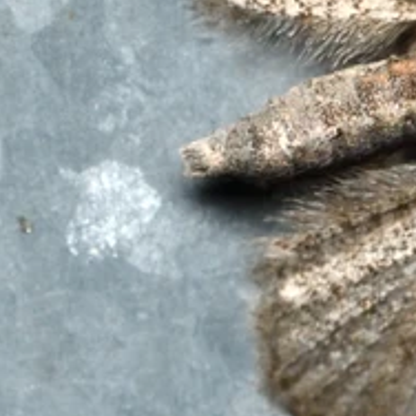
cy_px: 77
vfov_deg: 2.7
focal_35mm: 651
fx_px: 8851
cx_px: 434
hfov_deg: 2.7
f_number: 10
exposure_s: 1/250
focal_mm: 150
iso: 100
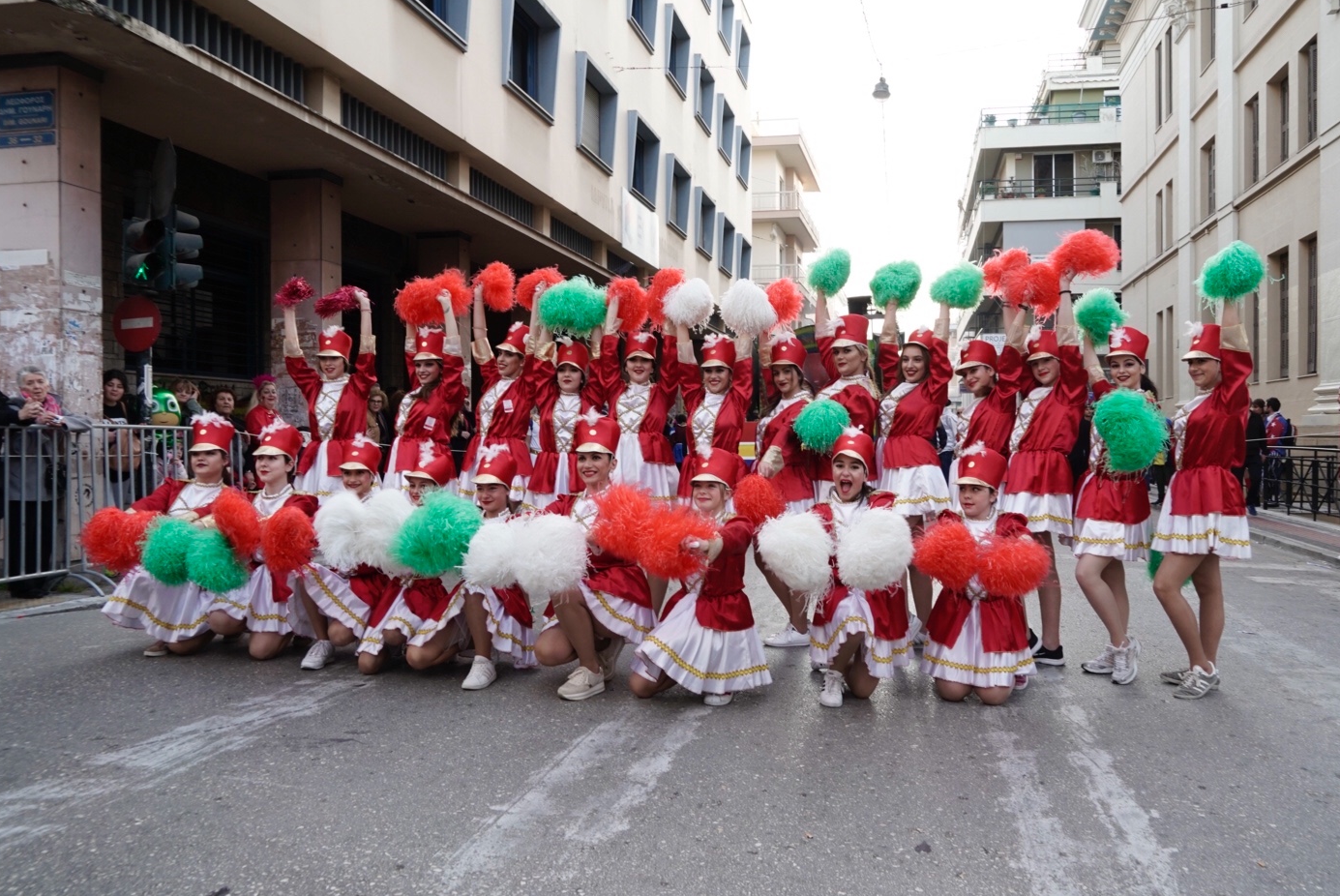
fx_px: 1043
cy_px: 444
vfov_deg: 46.5
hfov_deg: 65.3
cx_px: 730
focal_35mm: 28
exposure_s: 1/100
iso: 800
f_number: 7.1
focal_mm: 24
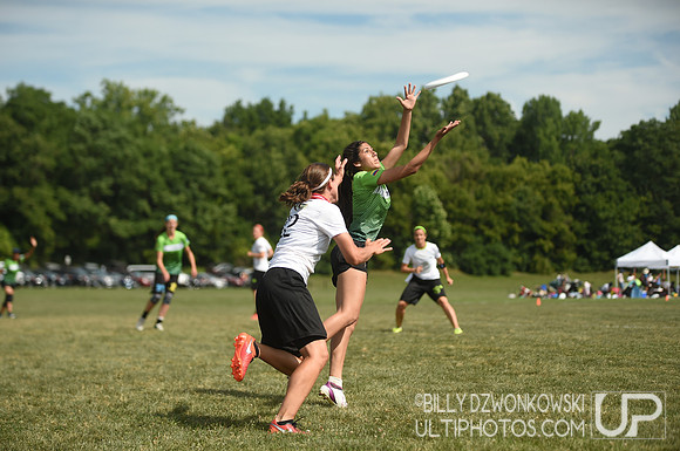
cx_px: 340
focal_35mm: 105
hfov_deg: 19.5
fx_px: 1981
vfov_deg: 13.0
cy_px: 226
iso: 100
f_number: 3.2
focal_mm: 105
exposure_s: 1/2000
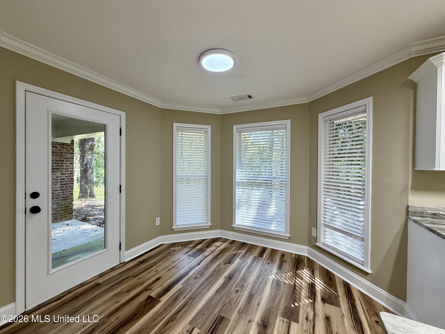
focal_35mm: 14
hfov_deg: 102.1
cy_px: 167
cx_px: 222
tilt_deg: -1.1
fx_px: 180
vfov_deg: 85.7
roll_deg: -0.3
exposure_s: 1/120
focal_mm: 2.22
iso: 100
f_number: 2.2
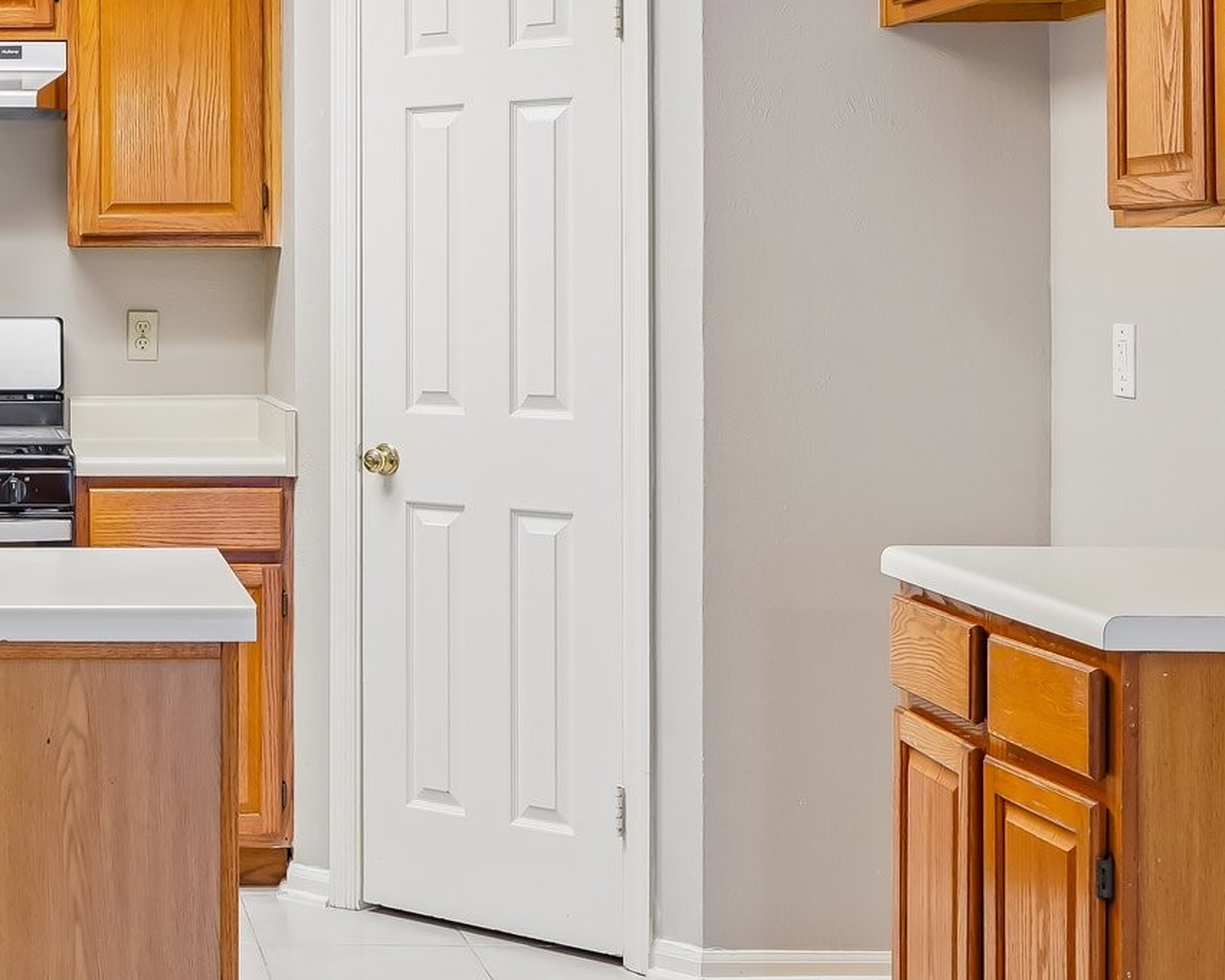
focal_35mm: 70
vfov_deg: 21.8
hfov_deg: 25.8
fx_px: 2538
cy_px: 317
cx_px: 3
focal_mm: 31
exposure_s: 1/15
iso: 500
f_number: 8
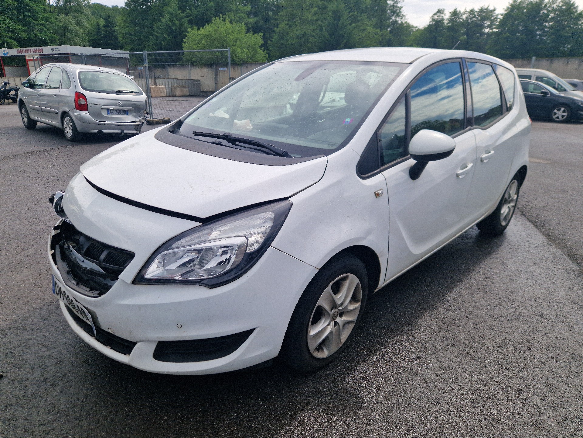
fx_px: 387
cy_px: 219
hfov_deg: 73.9
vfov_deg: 58.9
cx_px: 292
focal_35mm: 23
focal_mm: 5.4
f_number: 1.8
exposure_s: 1/1667
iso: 50
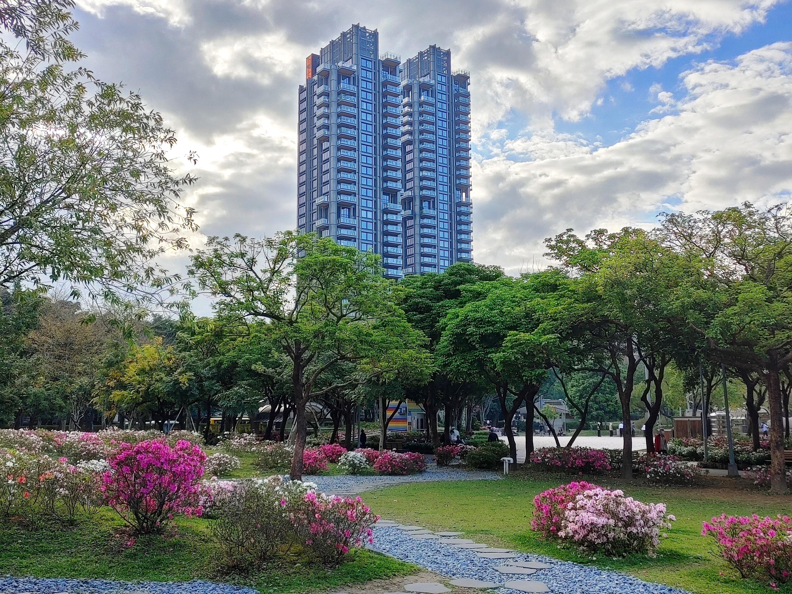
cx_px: 396
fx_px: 824
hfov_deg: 51.4
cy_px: 297
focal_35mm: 36
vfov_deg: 39.7
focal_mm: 4.81
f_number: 1.8
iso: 50
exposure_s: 1/397
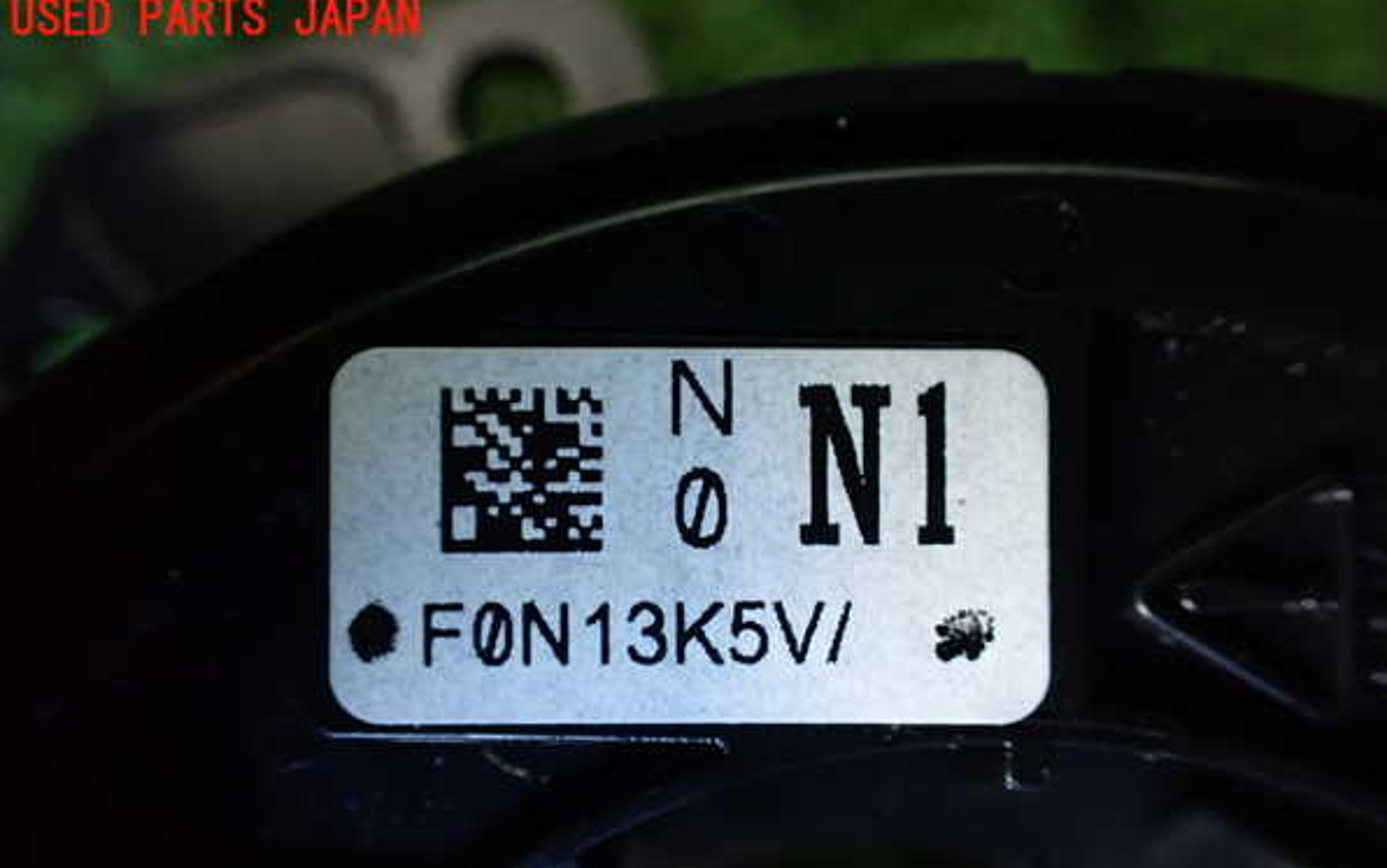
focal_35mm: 32
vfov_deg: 39.3
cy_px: 514
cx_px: 696
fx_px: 1210
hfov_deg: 59.6
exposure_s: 1/100
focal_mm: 5.4
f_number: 2.3
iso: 800
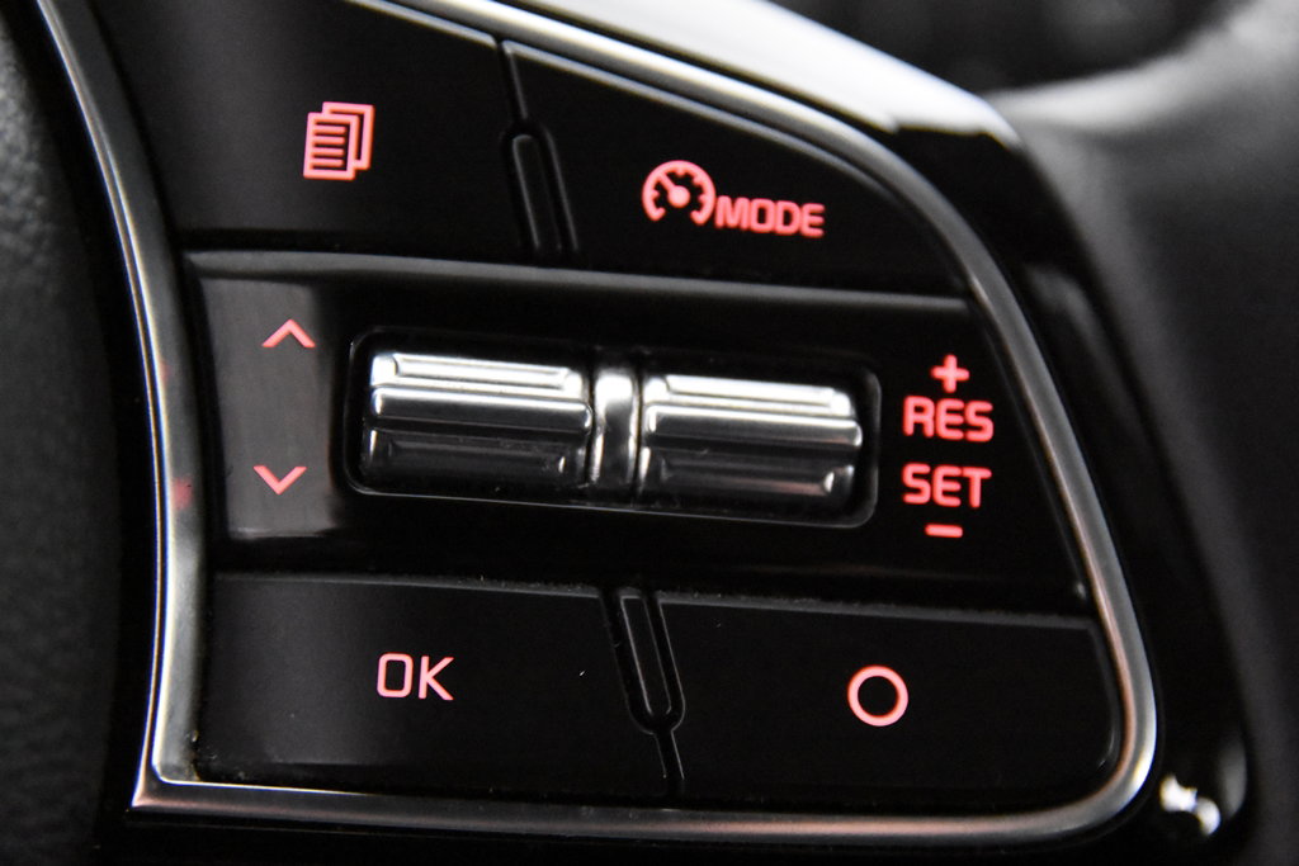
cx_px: 650
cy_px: 433
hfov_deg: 19.5
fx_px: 3789
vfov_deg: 13.0
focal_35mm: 105
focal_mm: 70
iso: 12800
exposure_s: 1/100
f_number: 4
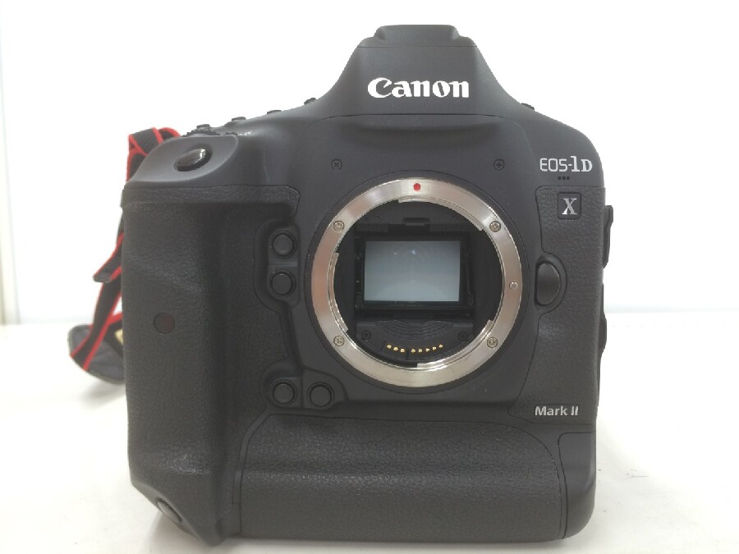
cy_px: 277
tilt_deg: -9.1
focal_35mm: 29
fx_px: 619
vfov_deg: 48.2
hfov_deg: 61.7
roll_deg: -0.6
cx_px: 370
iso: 50
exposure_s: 1/30
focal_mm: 4.15
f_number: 2.2
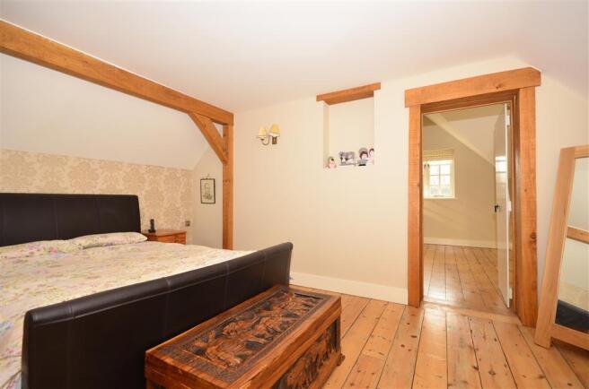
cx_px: 294
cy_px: 194
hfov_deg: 92.6
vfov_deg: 69.4
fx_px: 282
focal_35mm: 17
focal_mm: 11.5
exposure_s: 1/100
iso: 640
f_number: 9
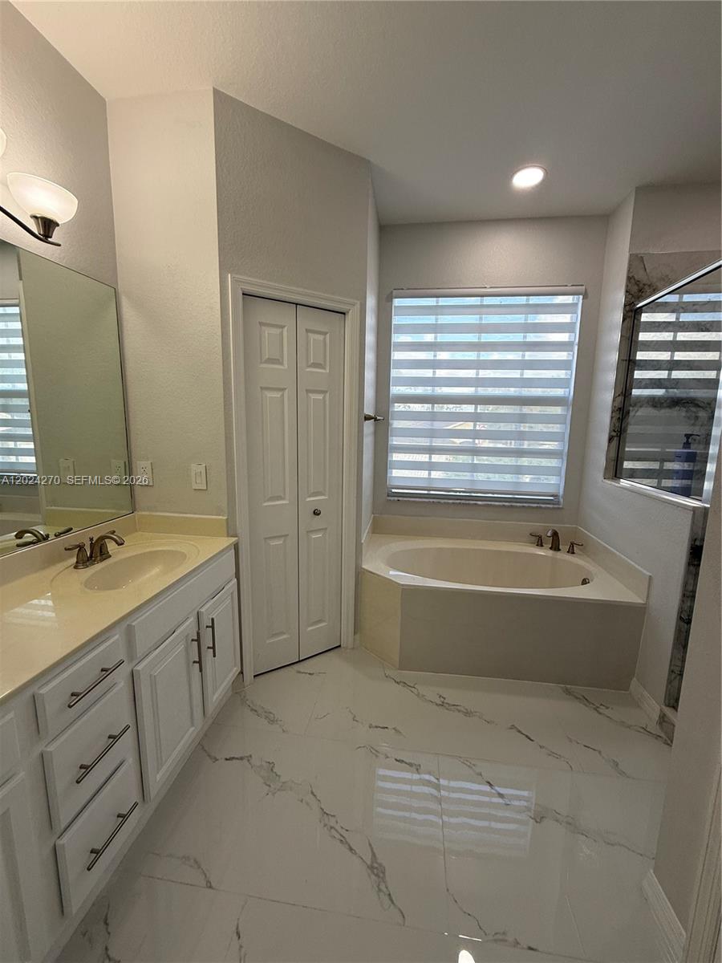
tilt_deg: -8.0
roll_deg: -1.3
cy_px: 482
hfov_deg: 85.7
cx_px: 361
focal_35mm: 14
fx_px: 389
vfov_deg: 102.1
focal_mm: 2.22
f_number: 2.2
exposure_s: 1/120
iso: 64
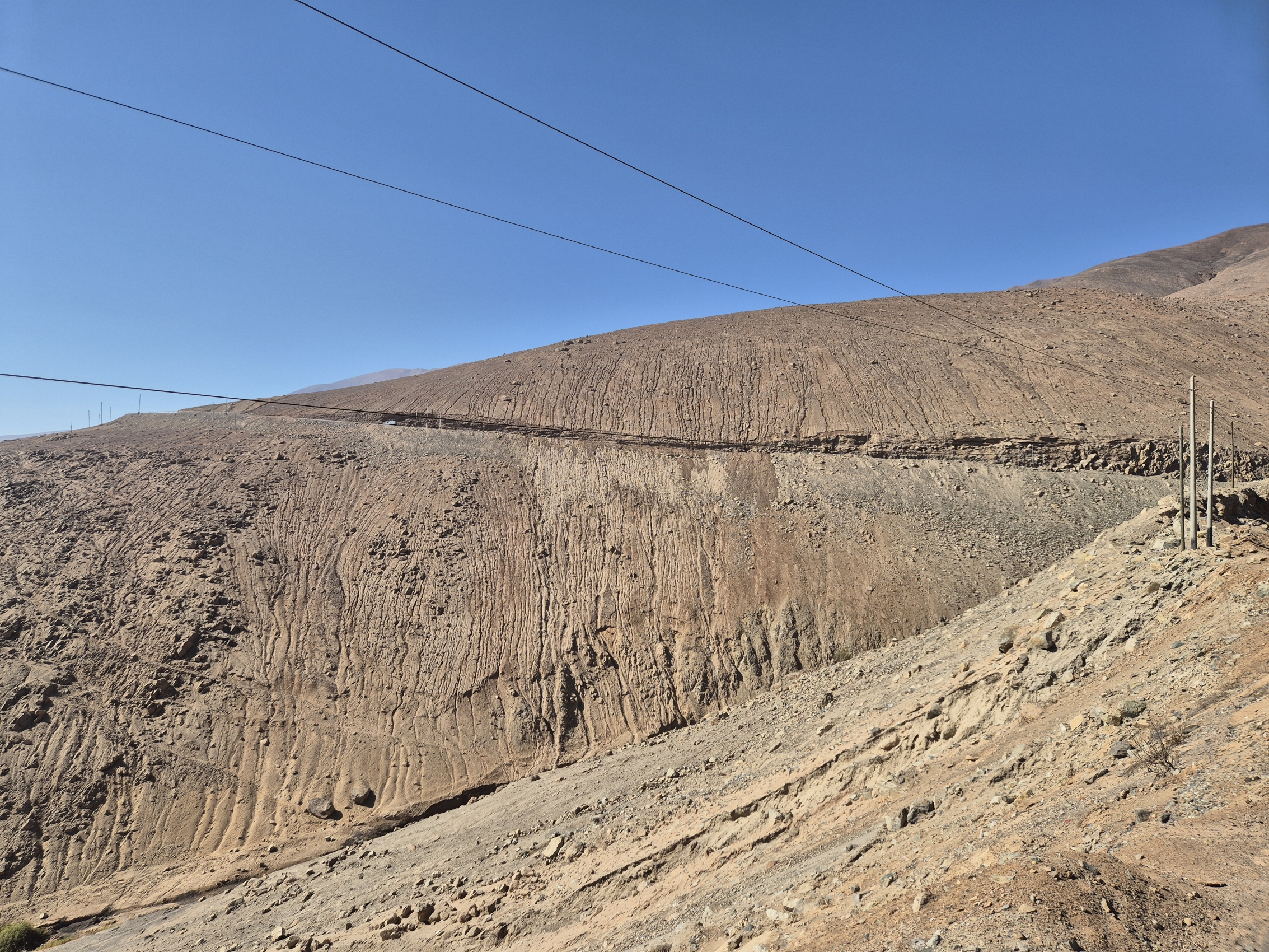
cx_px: 634
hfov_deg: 73.9
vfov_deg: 58.9
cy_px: 476
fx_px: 843
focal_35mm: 23
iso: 25
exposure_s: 1/2160
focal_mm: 5.4
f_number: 1.8
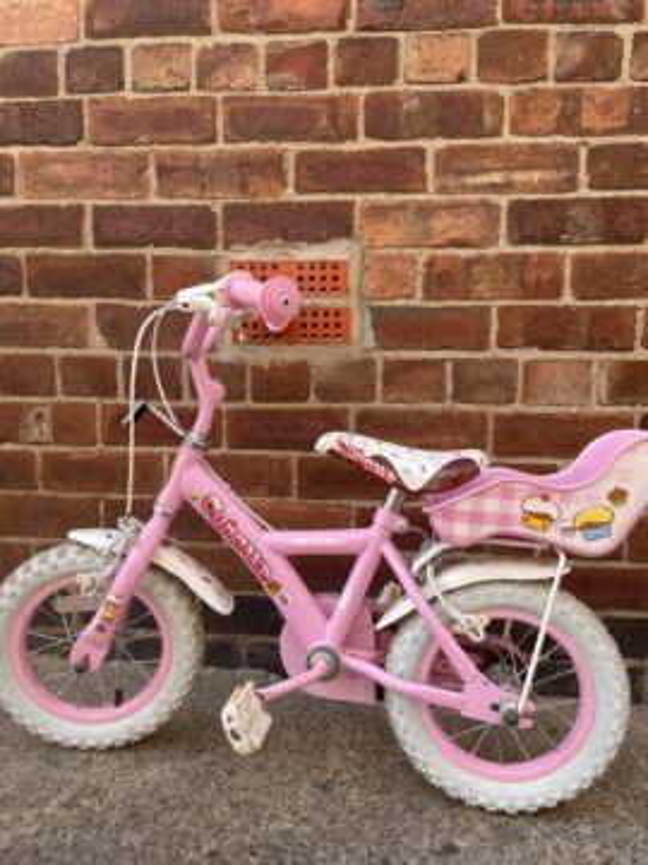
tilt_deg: -6.2
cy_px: 432
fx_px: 649
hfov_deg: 53.1
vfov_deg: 67.3
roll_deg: -1.9
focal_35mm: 26
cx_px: 324
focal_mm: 4.2
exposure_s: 1/475
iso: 32
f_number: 1.6
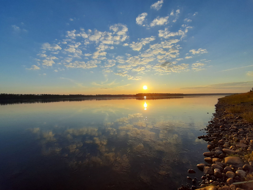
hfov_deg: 106.2
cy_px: 95
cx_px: 126
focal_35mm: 13
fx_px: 95
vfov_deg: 89.9
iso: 40
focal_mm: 1.42
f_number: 2.2
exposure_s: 1/1546
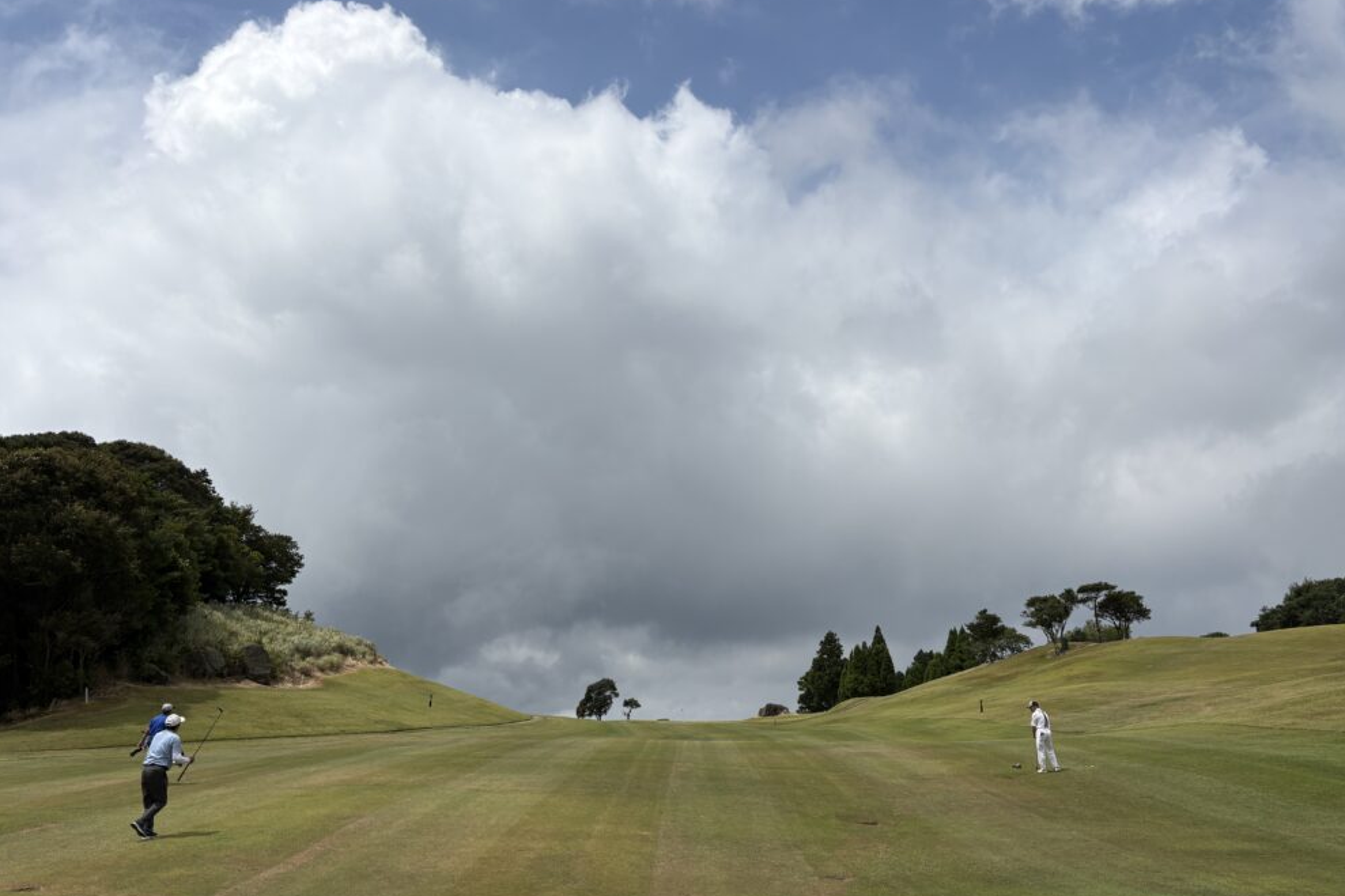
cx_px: 694
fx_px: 1046
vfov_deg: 46.4
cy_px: 480
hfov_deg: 65.5
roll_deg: -0.1
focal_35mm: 28
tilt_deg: +13.3
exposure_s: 1/11905
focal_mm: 5.96
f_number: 1.6
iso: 50
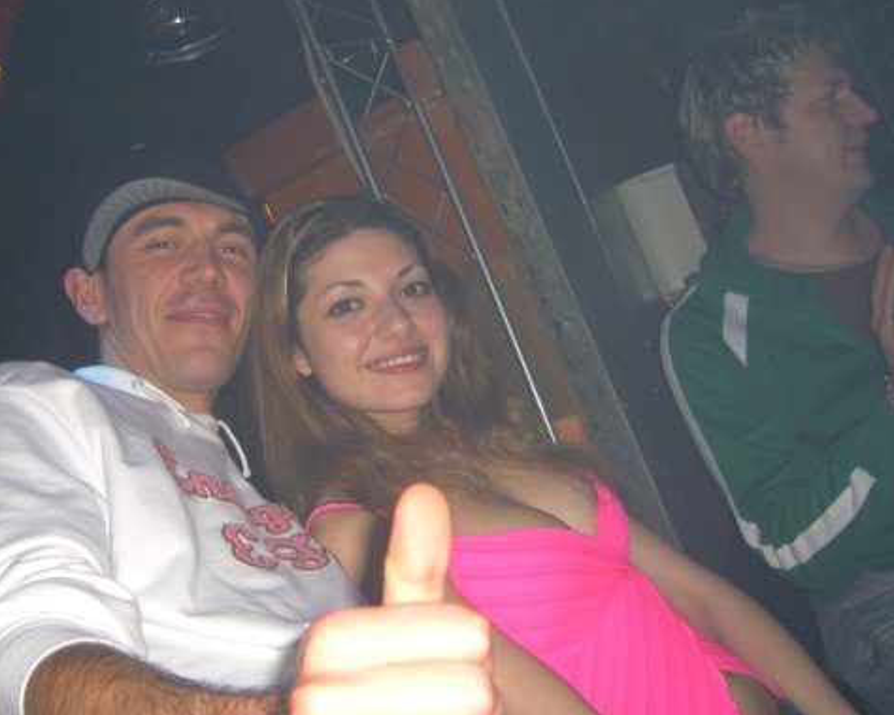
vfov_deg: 32.1
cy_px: 357
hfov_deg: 39.3
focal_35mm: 47
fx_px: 1243
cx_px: 349
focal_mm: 7.9
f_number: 2.8
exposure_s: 1/60
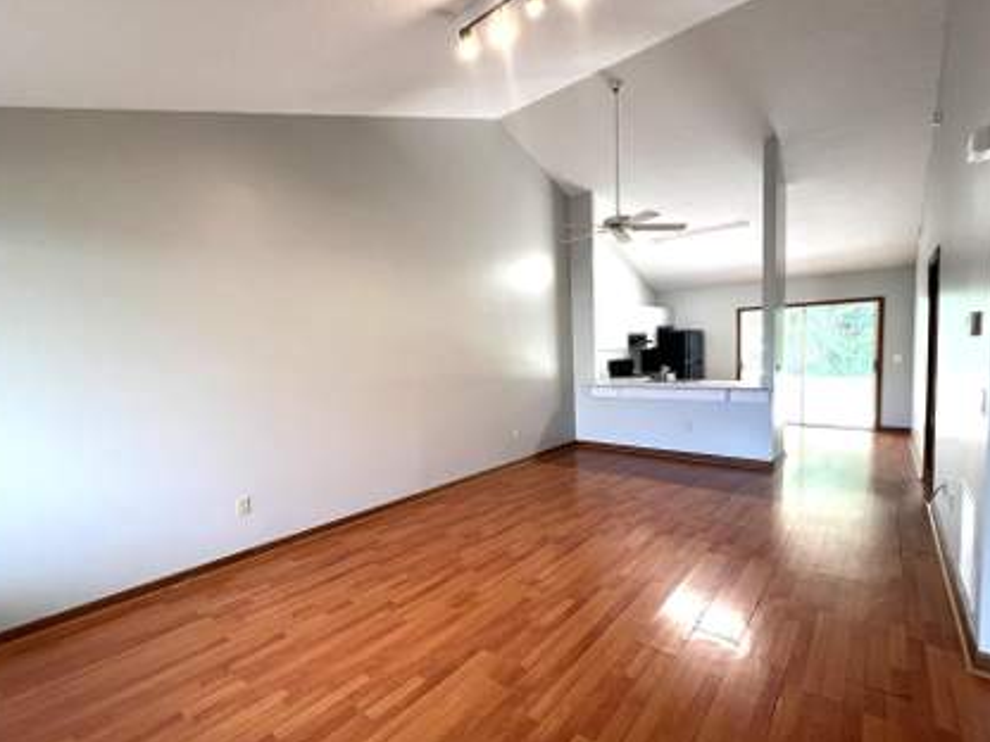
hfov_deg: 98.0
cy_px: 383
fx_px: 429
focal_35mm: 15
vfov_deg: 81.7
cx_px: 464
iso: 250
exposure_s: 1/120
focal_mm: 1.57
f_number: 1.8
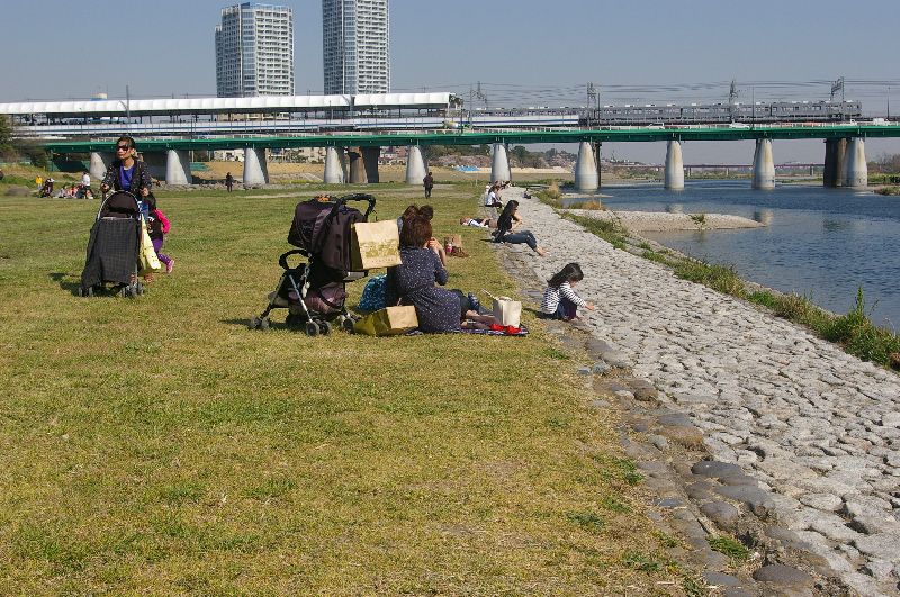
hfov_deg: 42.4
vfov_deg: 28.9
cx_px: 450
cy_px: 298
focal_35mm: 46
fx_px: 1161
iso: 200
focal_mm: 31
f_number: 8
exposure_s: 1/350
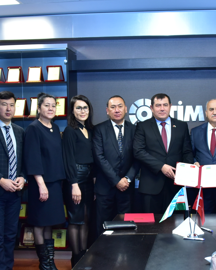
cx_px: 136
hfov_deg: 26.1
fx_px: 464
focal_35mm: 58
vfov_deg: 32.4
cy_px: 166
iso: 2500
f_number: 3.5
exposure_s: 1/125
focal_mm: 28
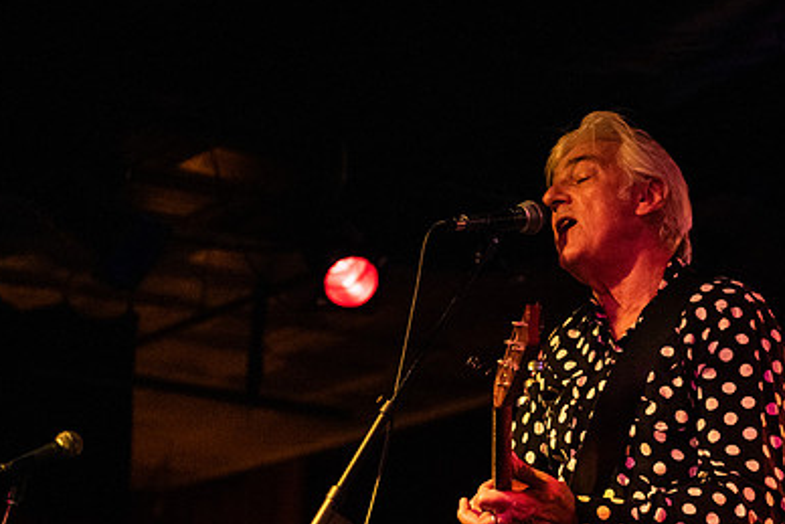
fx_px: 2770
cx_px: 552
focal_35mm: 127
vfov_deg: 10.8
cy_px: 281
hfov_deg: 16.1
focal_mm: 70
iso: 3200
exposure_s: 1/50
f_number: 3.2
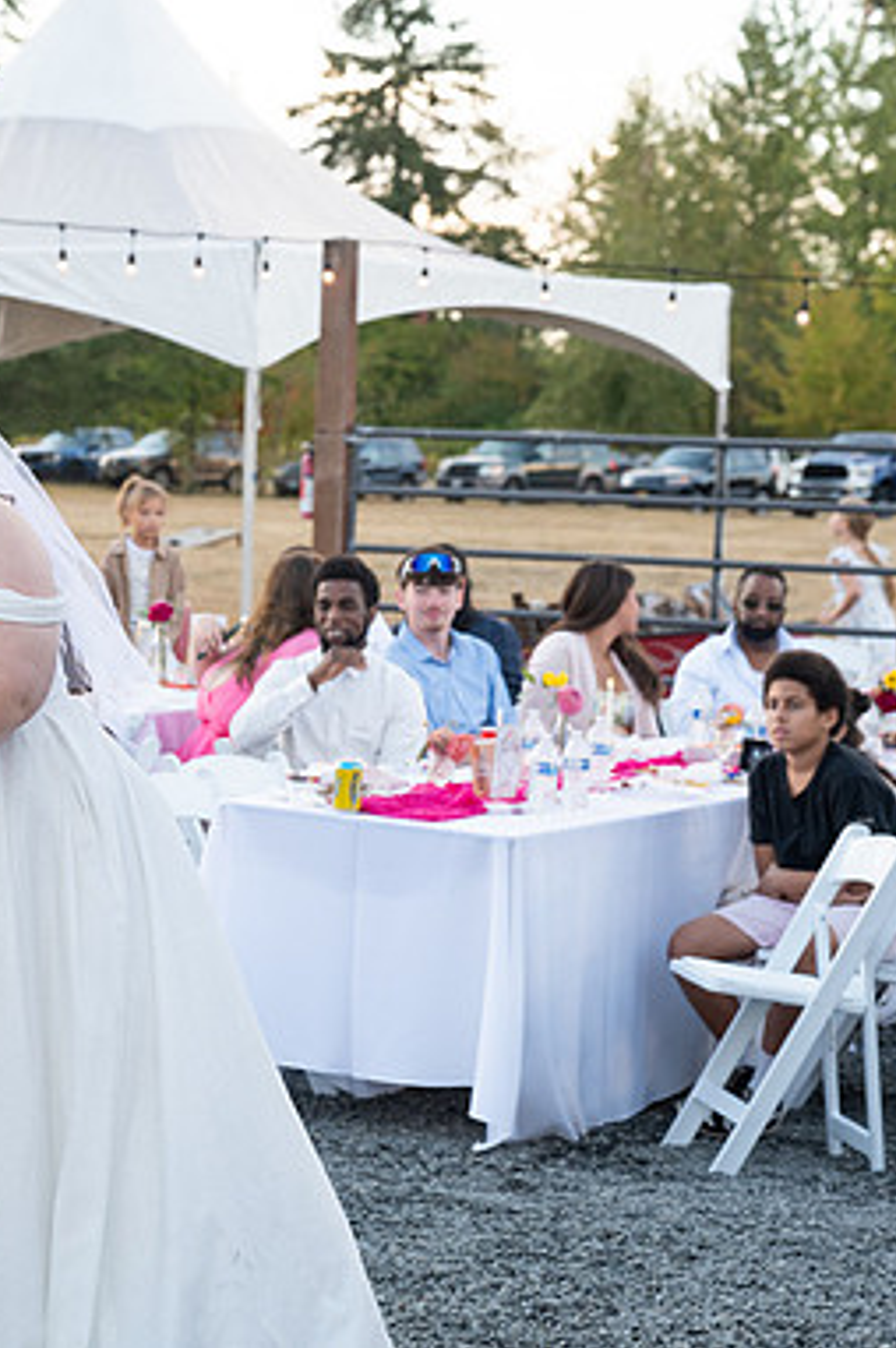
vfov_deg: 18.4
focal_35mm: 111
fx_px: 4151
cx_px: -18
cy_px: 669
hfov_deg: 12.2
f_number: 5.6
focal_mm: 73
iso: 800
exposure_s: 1/160
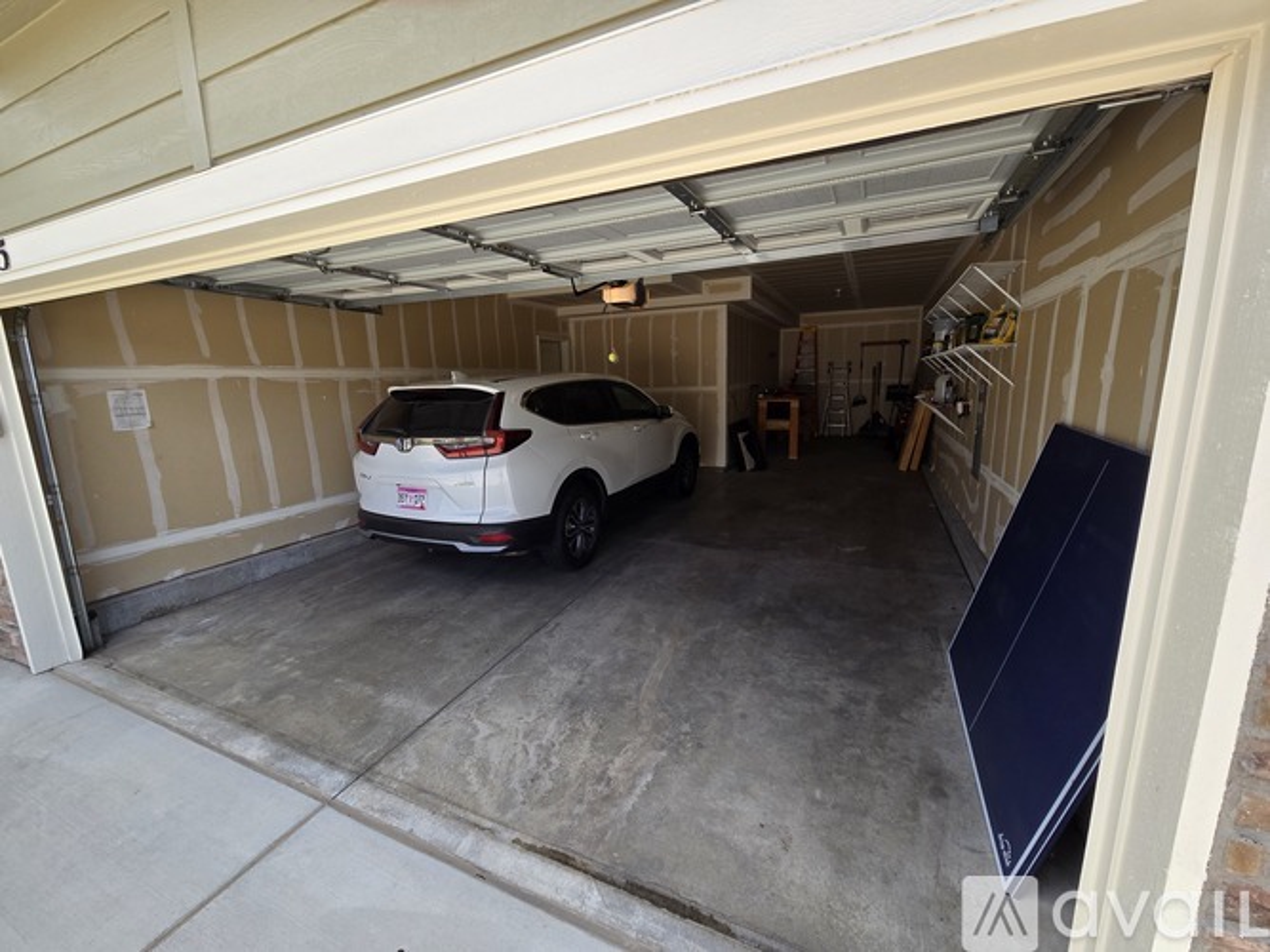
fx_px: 477
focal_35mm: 13
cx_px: 635
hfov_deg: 106.2
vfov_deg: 89.9
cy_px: 476
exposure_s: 1/539
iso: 50
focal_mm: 2.2
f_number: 2.2
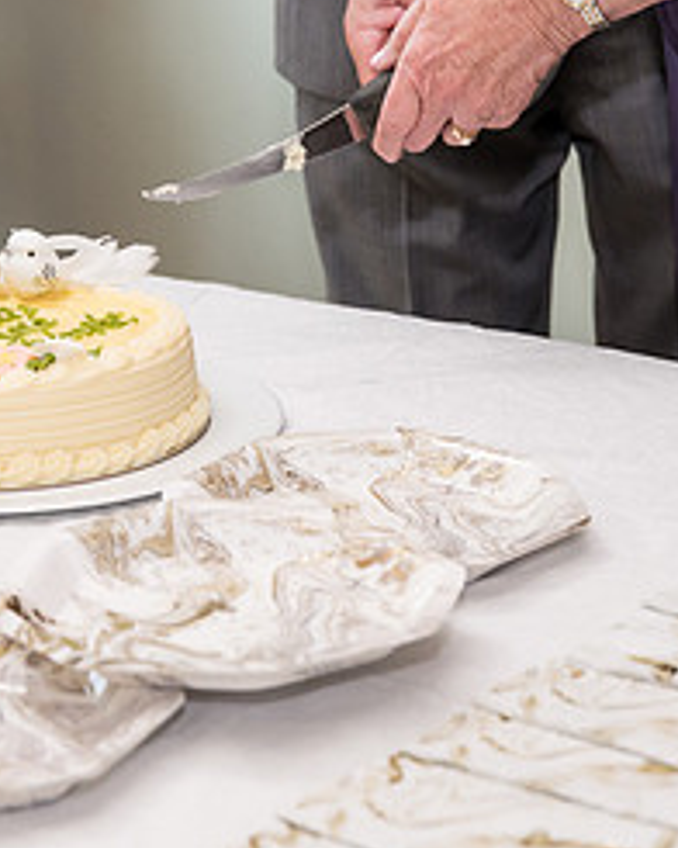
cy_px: 254
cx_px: 256
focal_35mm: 122
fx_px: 3060
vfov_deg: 15.7
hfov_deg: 12.6
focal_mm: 55
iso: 2500
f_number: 4
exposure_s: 1/320
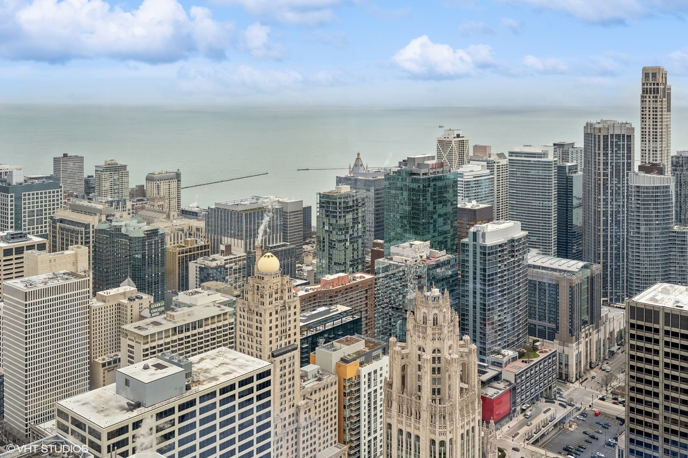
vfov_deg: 38.8
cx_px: 344
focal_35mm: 34
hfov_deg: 55.8
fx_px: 649
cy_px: 229
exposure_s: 1/125
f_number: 9.5
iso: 200
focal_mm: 23
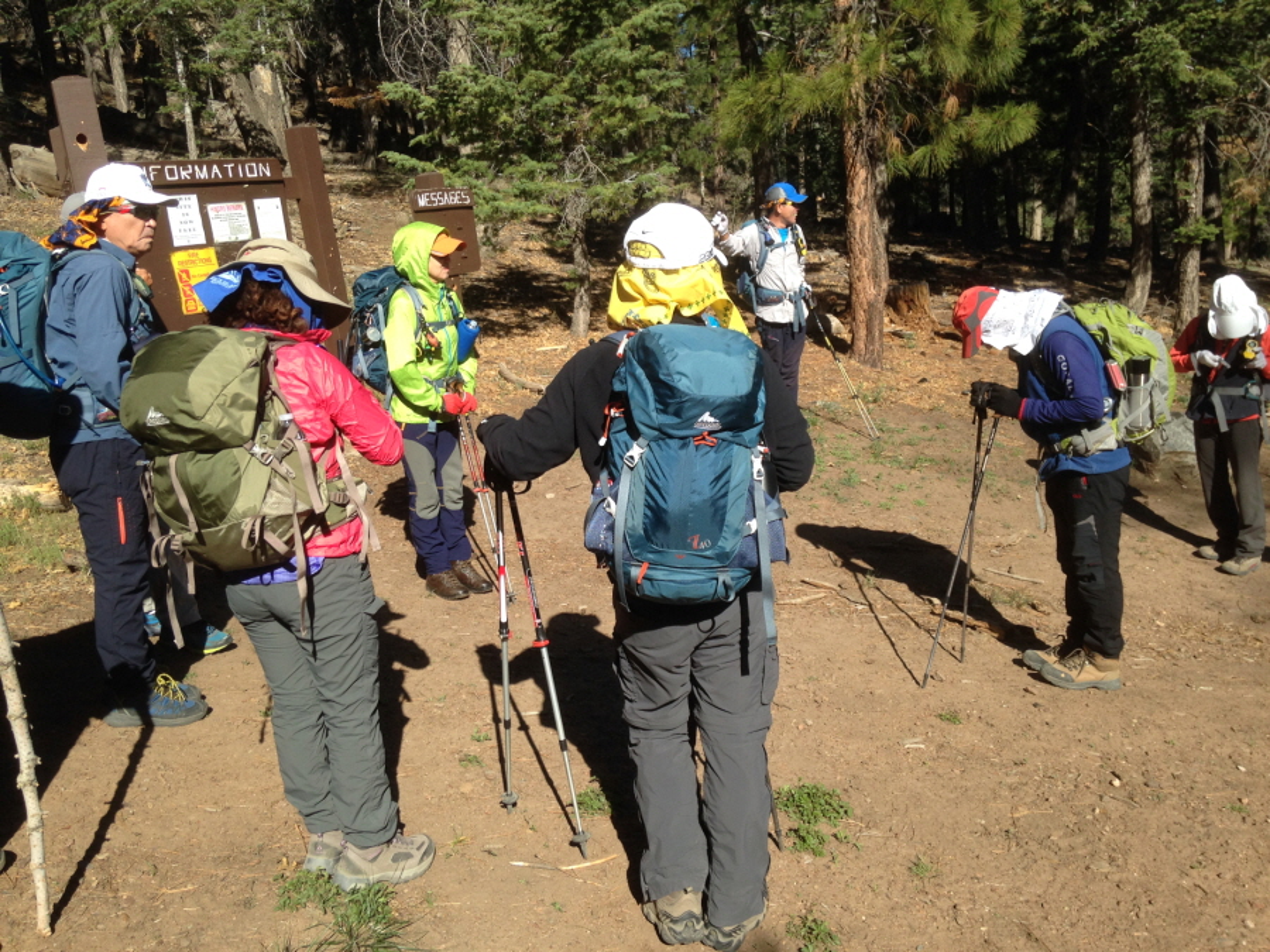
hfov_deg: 55.4
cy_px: 476
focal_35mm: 33
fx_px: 1211
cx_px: 635
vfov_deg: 42.9
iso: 50
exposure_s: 1/1106
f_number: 2.4
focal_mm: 4.12
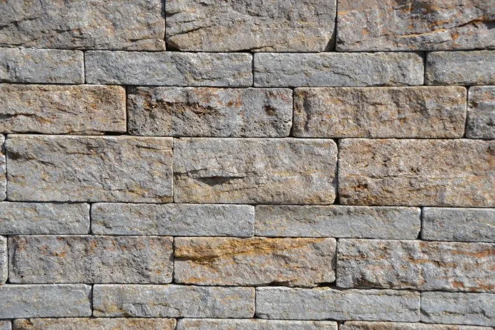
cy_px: 165
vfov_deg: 20.6
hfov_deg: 30.5
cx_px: 248
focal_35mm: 66
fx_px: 907
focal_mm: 44
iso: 100
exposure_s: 1/250
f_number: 8
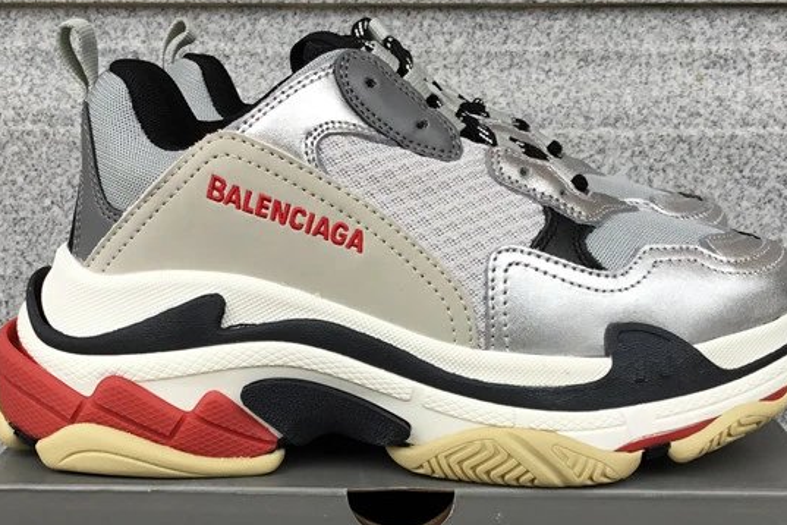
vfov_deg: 24.6
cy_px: 425
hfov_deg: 36.9
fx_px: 1180
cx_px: 397
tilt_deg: -18.2
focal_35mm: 54
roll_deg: +0.6
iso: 32
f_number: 2.4
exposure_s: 1/100
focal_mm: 3.3
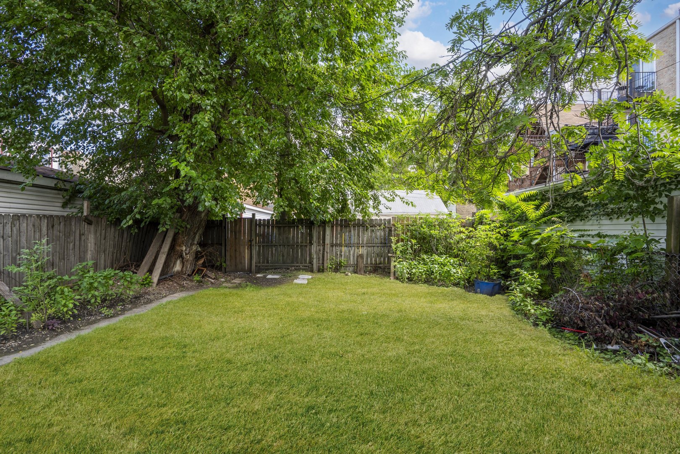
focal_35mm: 17
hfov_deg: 93.3
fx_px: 321
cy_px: 227
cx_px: 340
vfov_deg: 70.4
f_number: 10
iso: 100
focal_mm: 17
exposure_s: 1/15
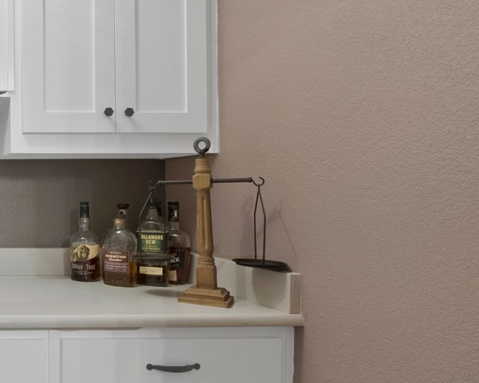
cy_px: 194
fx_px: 468
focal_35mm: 33
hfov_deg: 38.3
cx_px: -111
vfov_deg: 44.5
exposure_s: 1/4
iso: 640
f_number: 9
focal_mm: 12
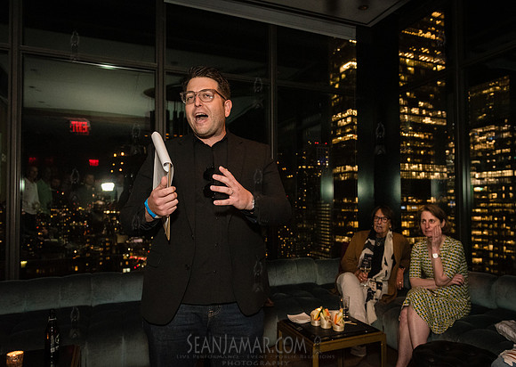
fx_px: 389
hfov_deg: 66.9
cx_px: 290
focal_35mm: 27
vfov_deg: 50.5
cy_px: 193
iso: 6400
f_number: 4
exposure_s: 1/200
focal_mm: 24
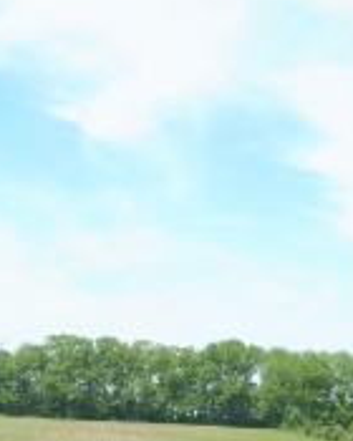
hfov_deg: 17.2
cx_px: -153
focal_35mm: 82
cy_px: 388
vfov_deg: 22.8
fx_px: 1071
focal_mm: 4
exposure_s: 1/500
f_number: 6
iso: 125
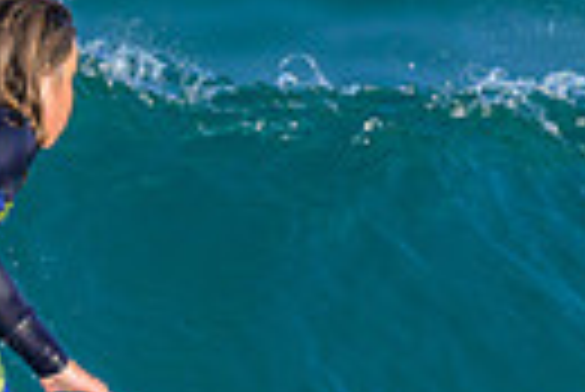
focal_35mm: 4497
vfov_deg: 0.3
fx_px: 73157
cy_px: 458
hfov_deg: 0.5
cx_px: 320
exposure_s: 1/2000
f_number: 6.3
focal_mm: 800
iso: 500
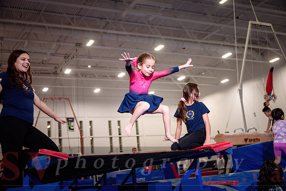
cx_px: 143
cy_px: 96
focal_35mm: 46
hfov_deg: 42.7
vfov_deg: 29.3
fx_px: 366
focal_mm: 46
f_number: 3.5
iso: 1600
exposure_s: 1/400
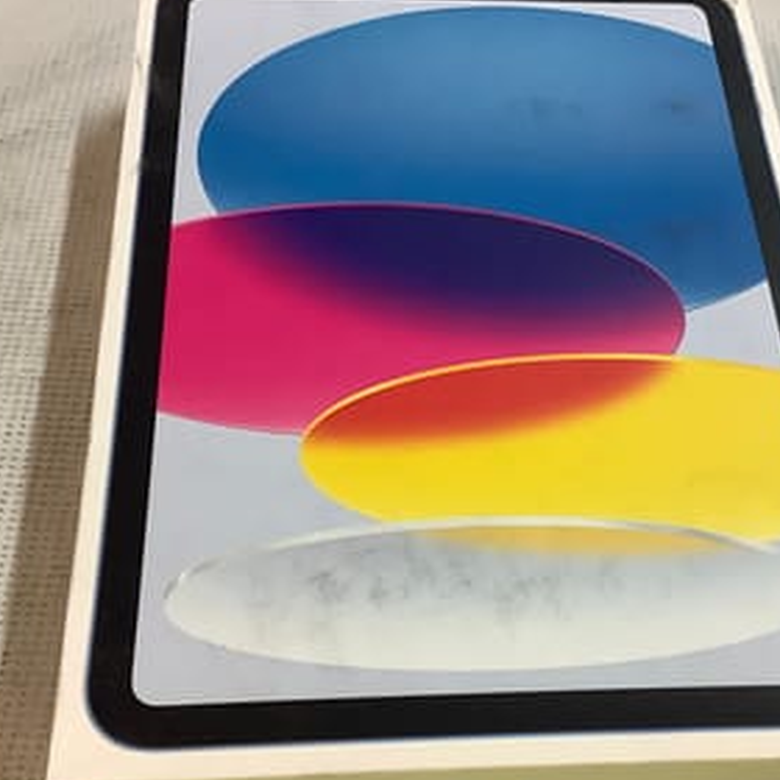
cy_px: 453
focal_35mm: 49
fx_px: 1249
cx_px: 476
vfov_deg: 34.6
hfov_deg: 34.5
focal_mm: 3.3
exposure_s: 1/50
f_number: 2.4
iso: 160
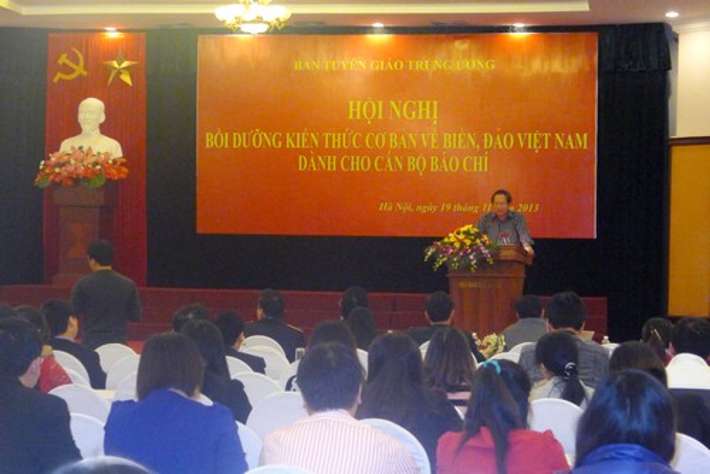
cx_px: 355
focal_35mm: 90
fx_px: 1776
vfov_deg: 15.2
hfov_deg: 22.6
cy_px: 237
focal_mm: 19.2
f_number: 3.5
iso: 1000
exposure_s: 1/60
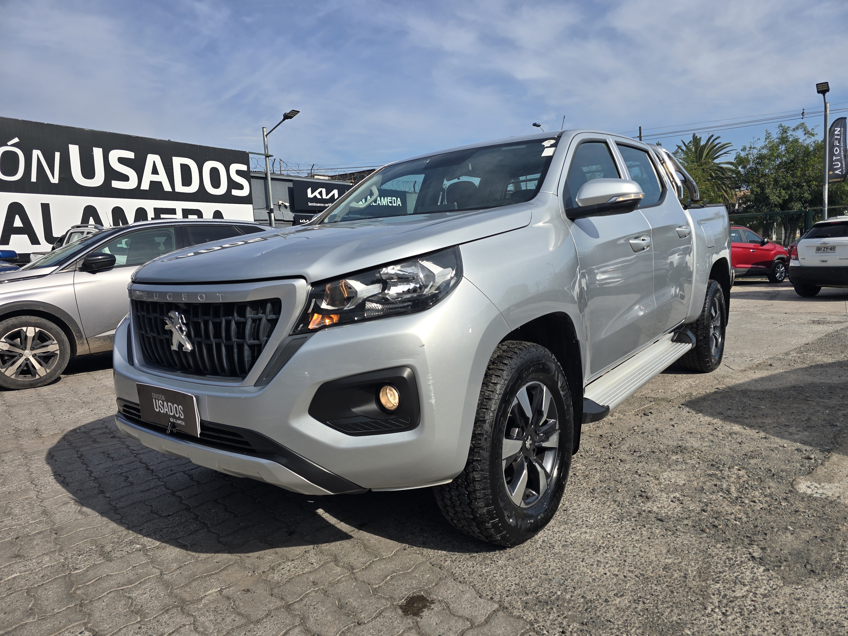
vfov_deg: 58.9
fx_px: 563
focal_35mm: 23
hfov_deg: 73.9
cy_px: 318
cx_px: 424
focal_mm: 6.3
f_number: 1.7
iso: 12
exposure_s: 1/1022
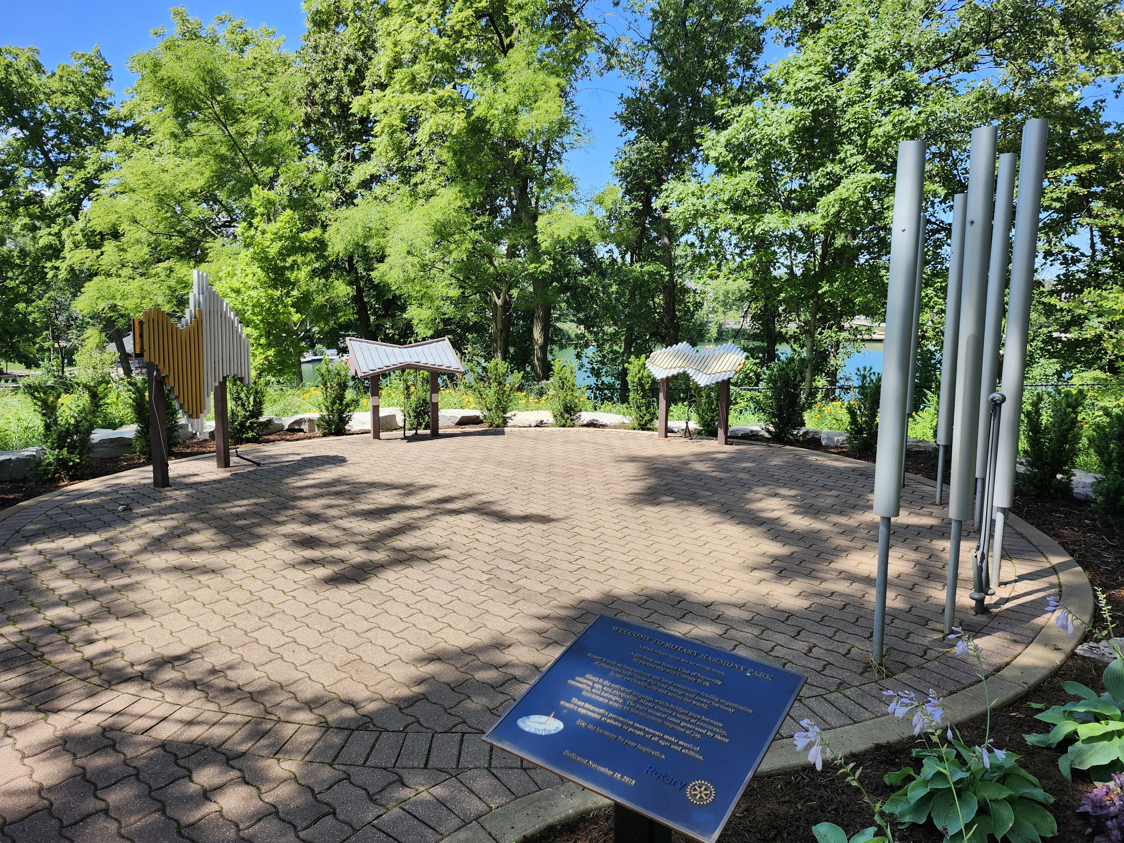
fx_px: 747
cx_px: 562
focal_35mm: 23
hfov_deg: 73.9
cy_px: 422
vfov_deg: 58.9
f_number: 1.8
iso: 25
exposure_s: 1/575
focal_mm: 5.54
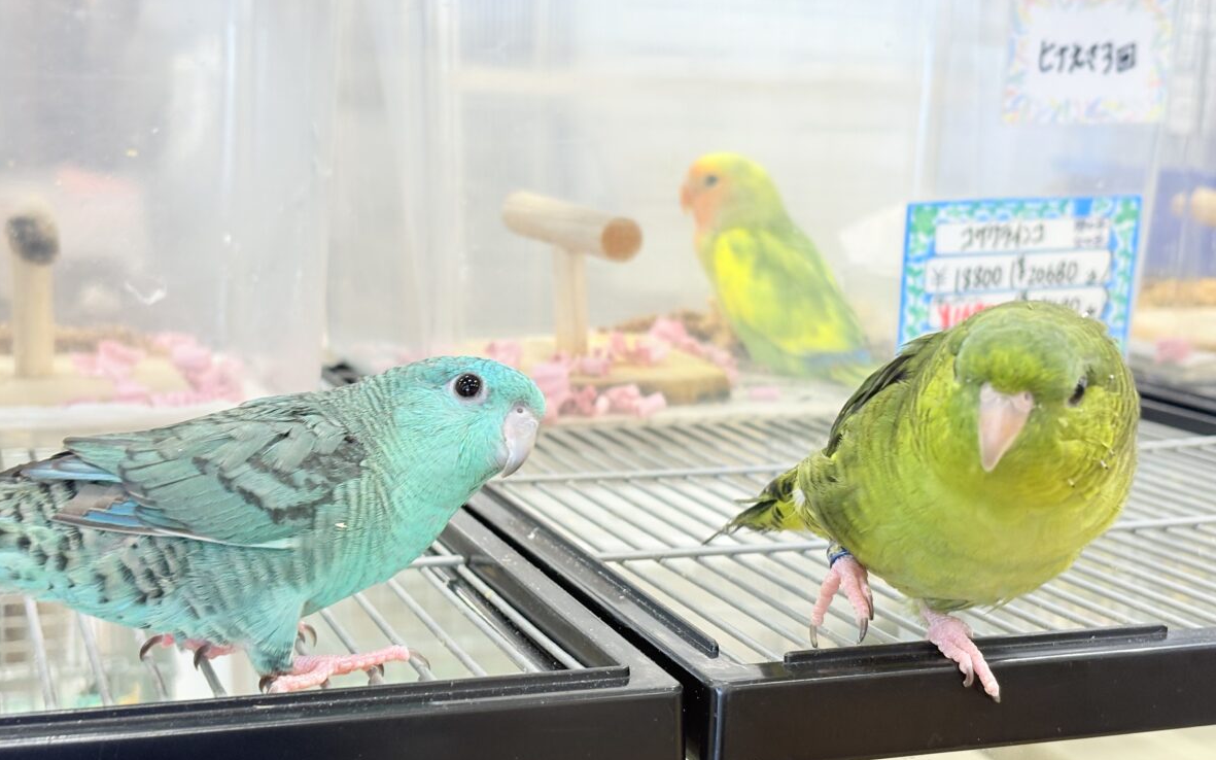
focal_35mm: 56
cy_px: 443
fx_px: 1856
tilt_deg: -11.0
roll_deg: -1.2
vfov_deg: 23.1
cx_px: 615
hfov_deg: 36.3
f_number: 1.6
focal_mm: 5.96
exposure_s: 1/50
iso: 64
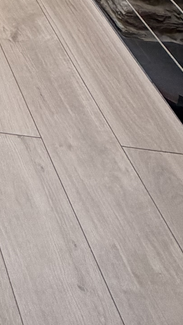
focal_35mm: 60
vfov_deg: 20.3
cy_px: -299
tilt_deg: -9.3
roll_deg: +1.0
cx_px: -271
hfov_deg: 13.6
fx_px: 517
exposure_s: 1/121
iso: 200
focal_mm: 2.22
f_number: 2.2
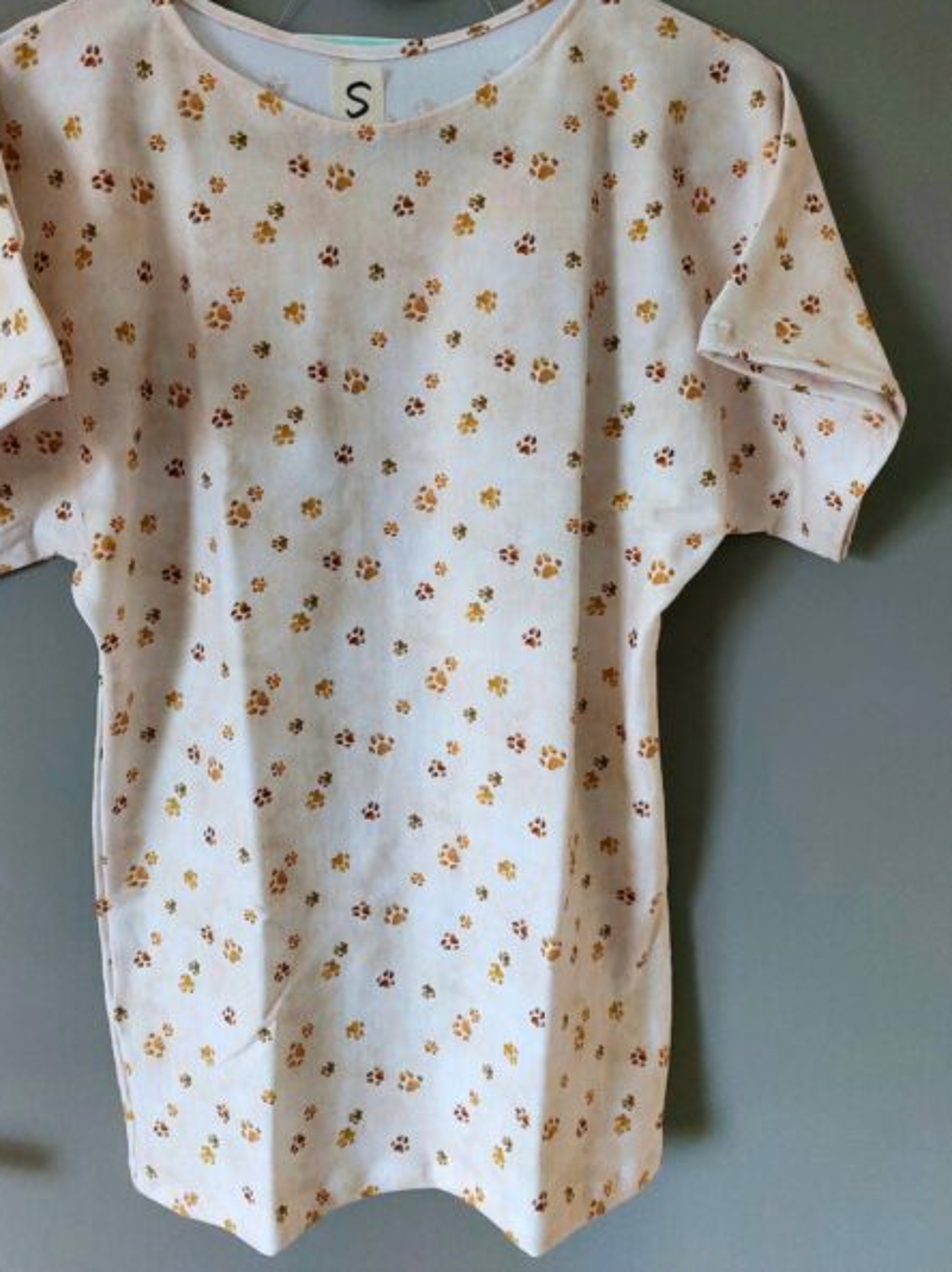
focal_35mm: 27
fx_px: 991
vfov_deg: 65.1
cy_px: 559
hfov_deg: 51.2
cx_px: 422
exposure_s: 1/100
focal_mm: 5.23
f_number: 1.8
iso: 200
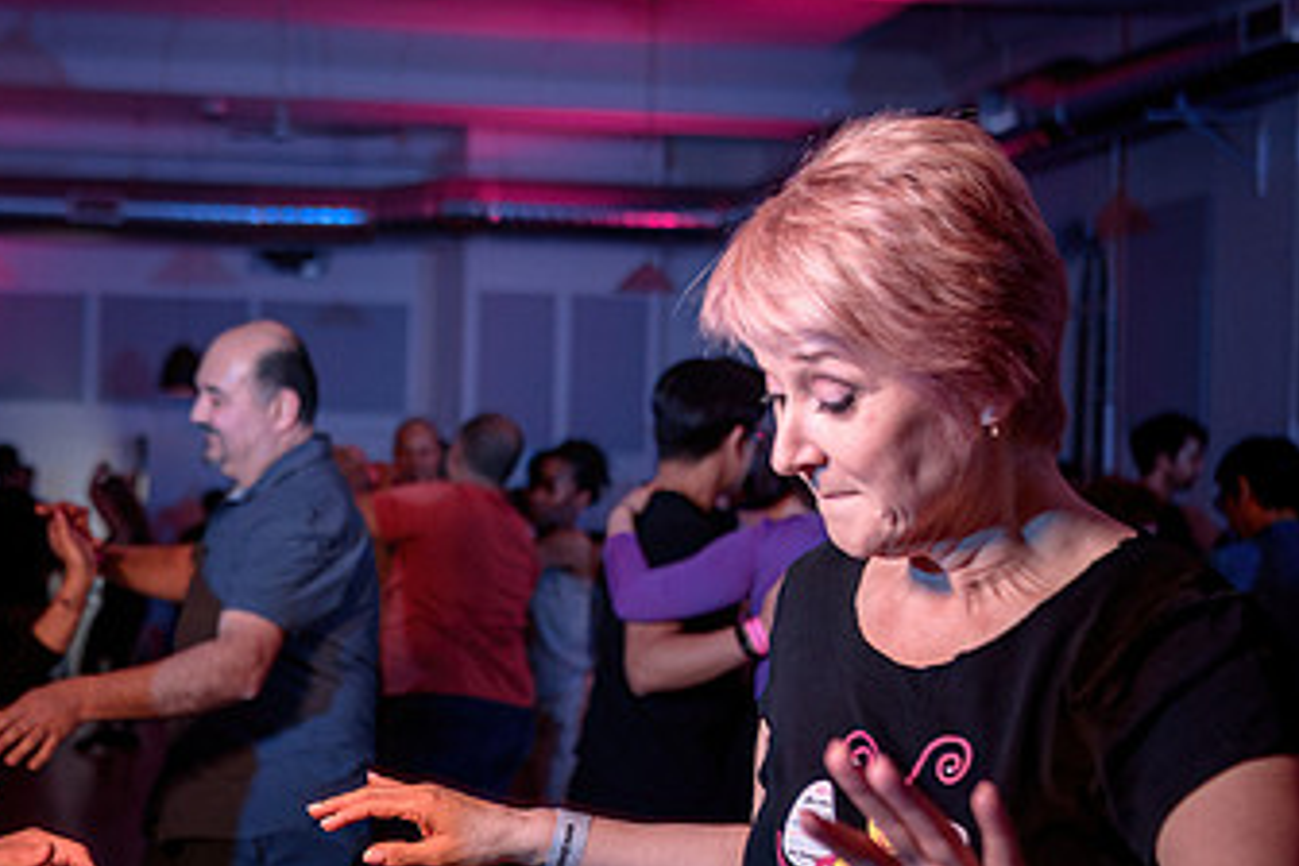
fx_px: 2562
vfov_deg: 19.1
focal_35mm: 71
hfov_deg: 27.9
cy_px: 573
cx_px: 265
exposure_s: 1/100
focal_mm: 38
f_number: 2.8
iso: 400
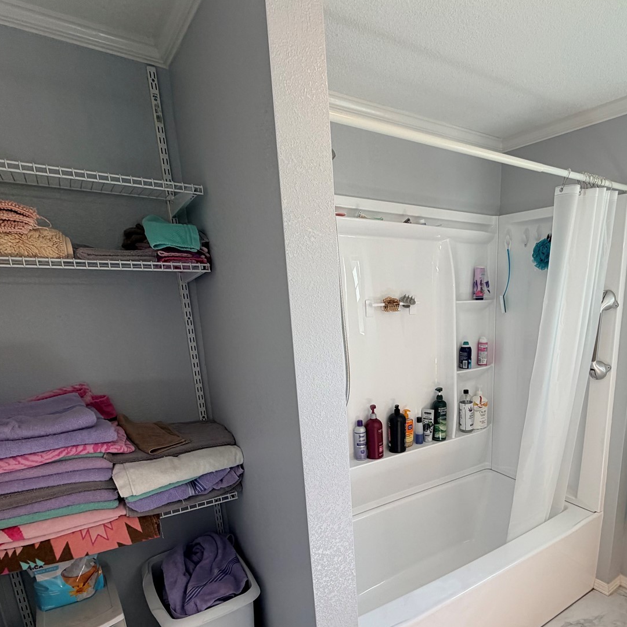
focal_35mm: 22
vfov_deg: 68.3
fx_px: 451
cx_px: 431
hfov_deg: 67.2
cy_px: 400
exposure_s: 1/120
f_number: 2.2
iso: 80
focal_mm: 2.22
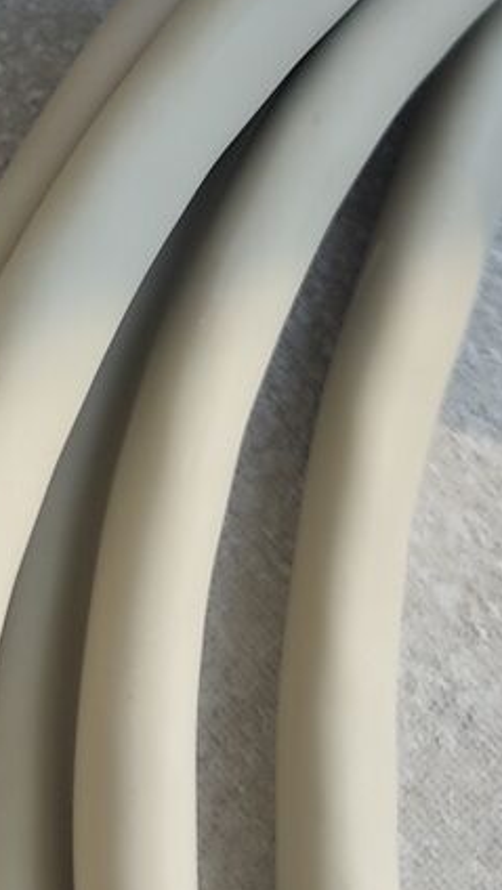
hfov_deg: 13.3
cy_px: -169
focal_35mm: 89
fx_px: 2103
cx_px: -53
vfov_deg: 22.1
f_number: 1.79
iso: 120
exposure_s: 1/50
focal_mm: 4.74
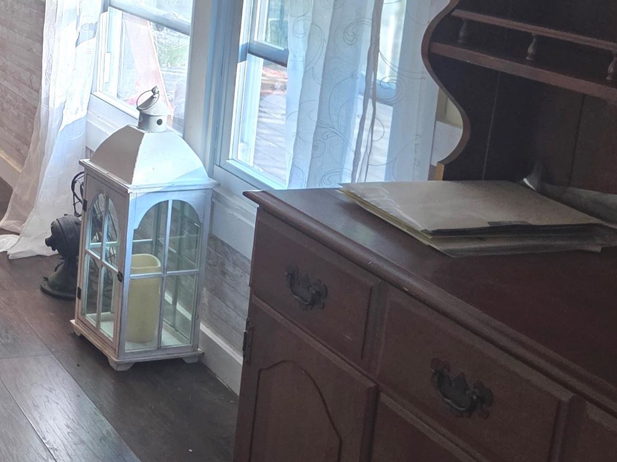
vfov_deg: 23.2
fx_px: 1105
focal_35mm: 62
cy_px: 73
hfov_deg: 26.8
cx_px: -163
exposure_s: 1/120
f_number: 1.8
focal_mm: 5.4
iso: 160
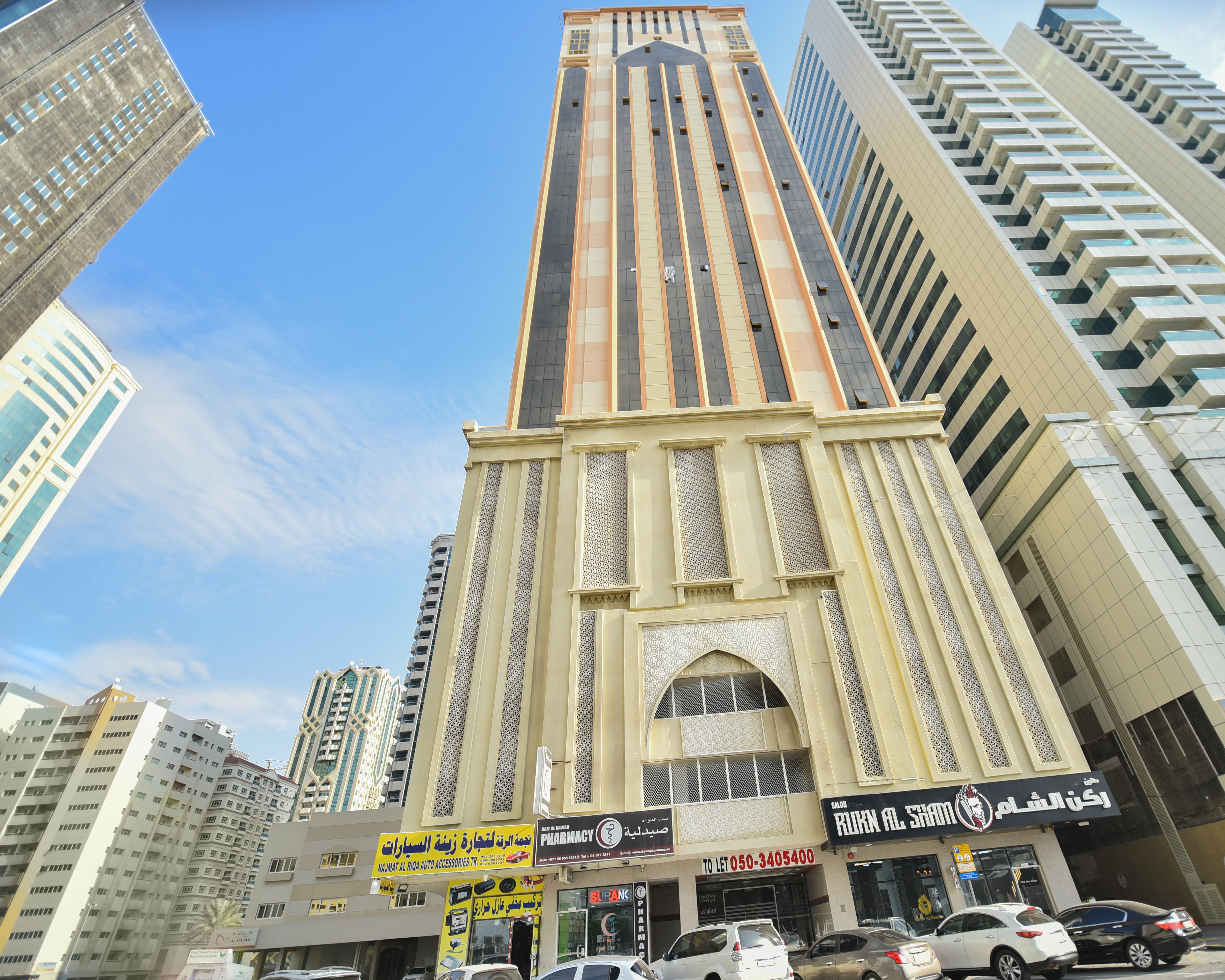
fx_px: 580
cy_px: 489
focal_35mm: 16
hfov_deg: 92.6
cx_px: 695
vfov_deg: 80.4
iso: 200
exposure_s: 1/1250
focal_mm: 14
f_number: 2.8
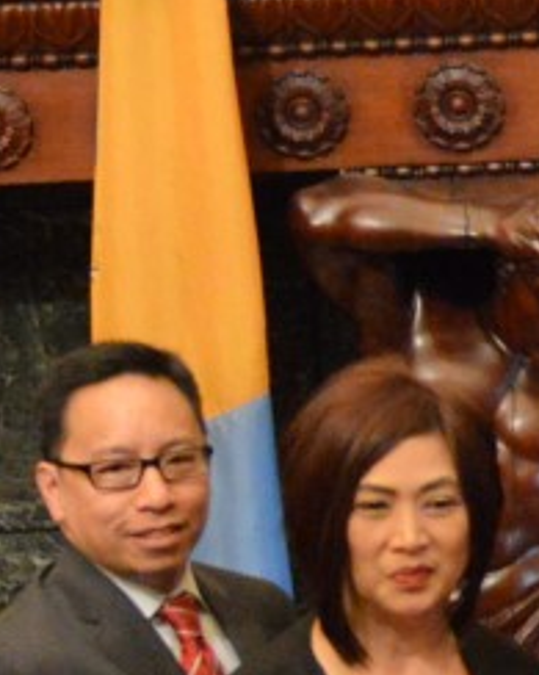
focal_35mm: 225
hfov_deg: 6.3
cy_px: 288
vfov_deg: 8.6
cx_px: 1578
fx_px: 4489
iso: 3200
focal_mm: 24
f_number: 4
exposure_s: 1/30
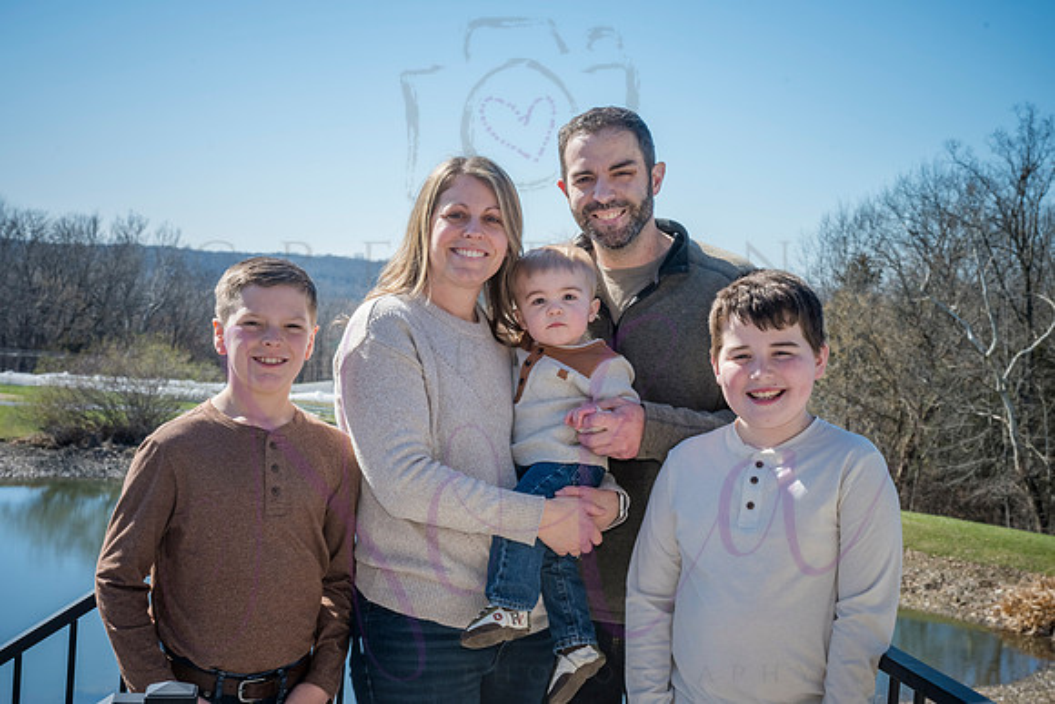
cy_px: 352
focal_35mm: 57
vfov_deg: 23.8
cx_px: 528
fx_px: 1671
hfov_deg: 35.0
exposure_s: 1/320
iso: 400
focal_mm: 57
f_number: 13
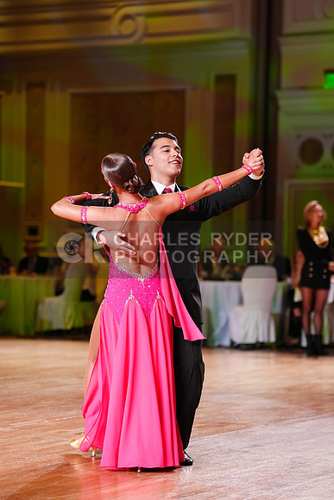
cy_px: 250
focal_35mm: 106
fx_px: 1474
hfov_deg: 12.9
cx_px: 167
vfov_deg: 19.3
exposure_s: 1/400
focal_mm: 106
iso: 1600
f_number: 2.8
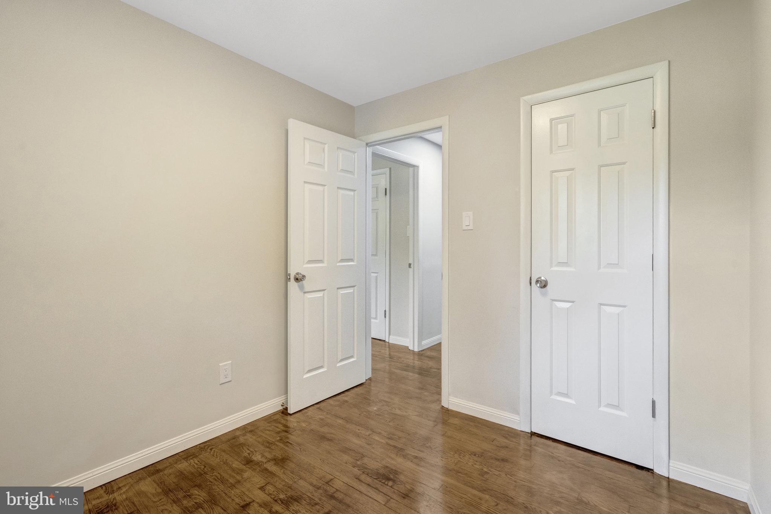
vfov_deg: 73.7
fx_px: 343
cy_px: 257
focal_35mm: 16
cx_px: 386
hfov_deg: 96.7
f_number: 8
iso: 1250
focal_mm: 16
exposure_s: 1/30
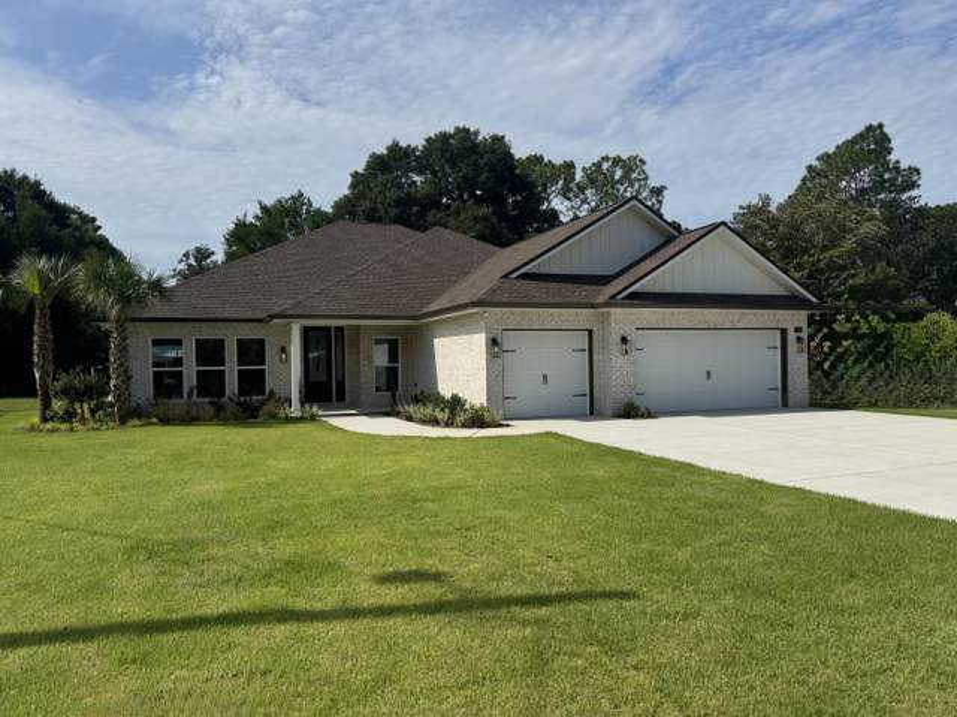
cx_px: 478
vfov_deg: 56.8
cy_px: 358
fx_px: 663
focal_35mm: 24
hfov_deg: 71.6
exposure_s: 1/7937
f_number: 1.78
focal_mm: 6.76
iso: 80
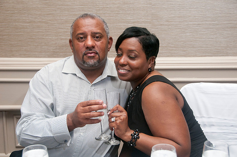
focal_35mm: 60
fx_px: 394
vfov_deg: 22.6
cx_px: 118
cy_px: 78
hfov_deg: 33.4
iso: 400
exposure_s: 1/125
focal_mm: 40
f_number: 5.6
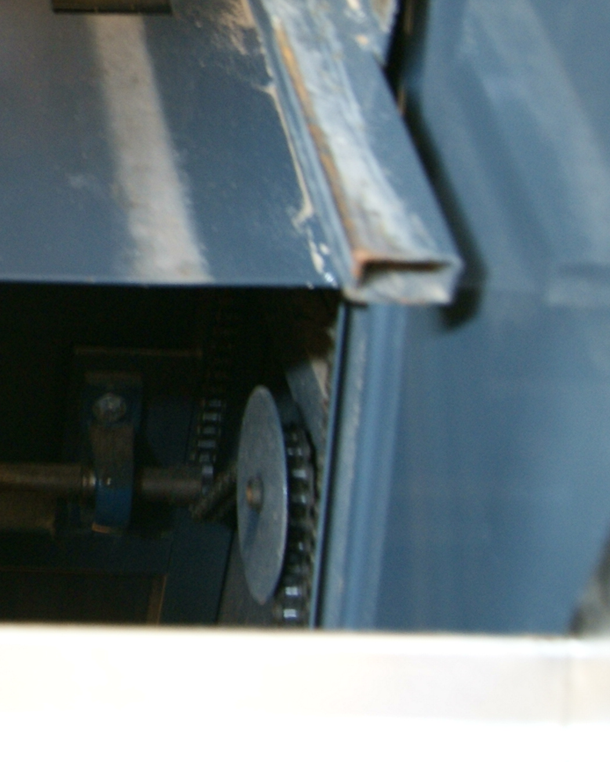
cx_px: -324
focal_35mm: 83
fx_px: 1873
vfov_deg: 22.4
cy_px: 72
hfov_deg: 16.7
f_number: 4
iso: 400
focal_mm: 20
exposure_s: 1
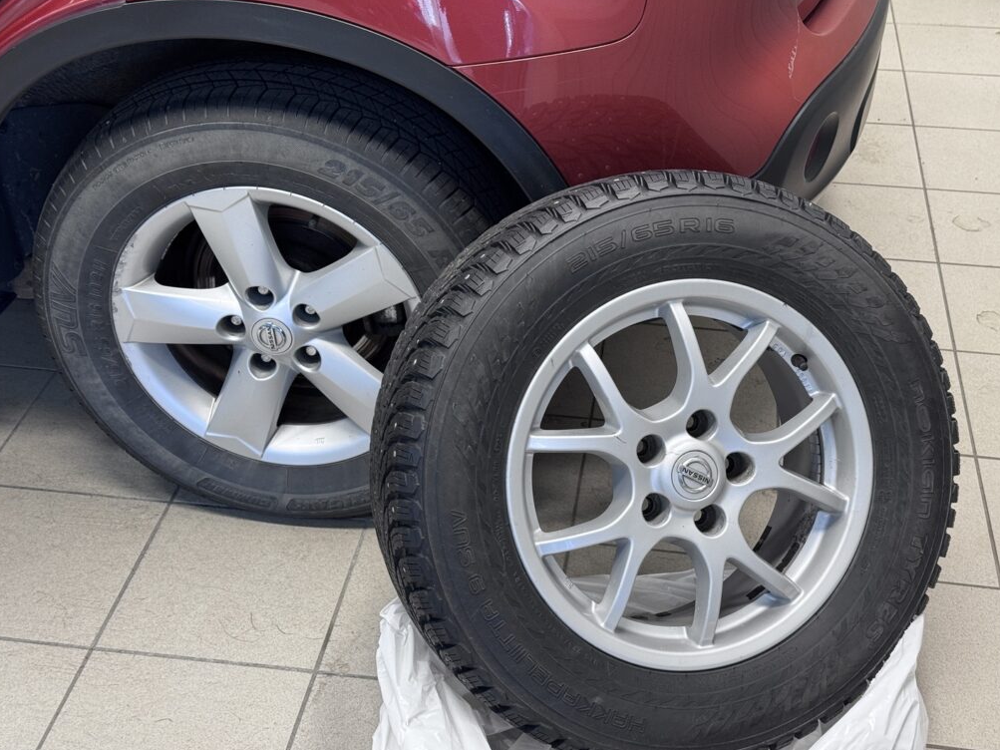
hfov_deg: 38.9
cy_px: 374
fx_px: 1415
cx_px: 500
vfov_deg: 29.7
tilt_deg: -35.1
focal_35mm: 49
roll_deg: -0.5
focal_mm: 6.76
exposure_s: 1/50
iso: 80
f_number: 1.78
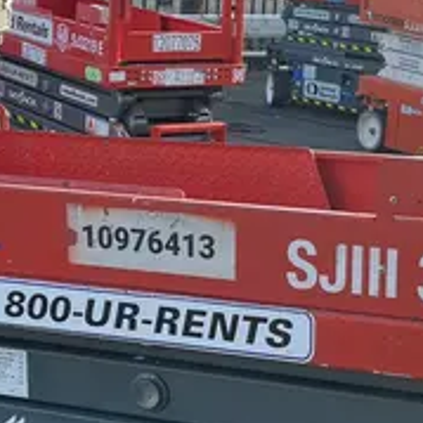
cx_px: 248
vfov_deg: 18.4
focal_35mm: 94
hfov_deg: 18.5
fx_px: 1300
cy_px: 294
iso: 50
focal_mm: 5.1
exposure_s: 1/550
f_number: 1.6
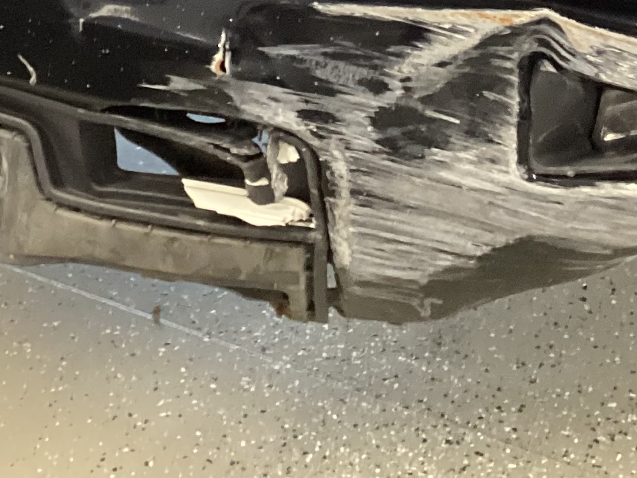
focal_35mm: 101
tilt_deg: -22.4
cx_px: 363
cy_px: -283
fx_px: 1858
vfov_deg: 13.6
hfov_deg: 19.4
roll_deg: +4.4
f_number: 2.4
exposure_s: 1/30
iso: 400
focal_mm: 3.3
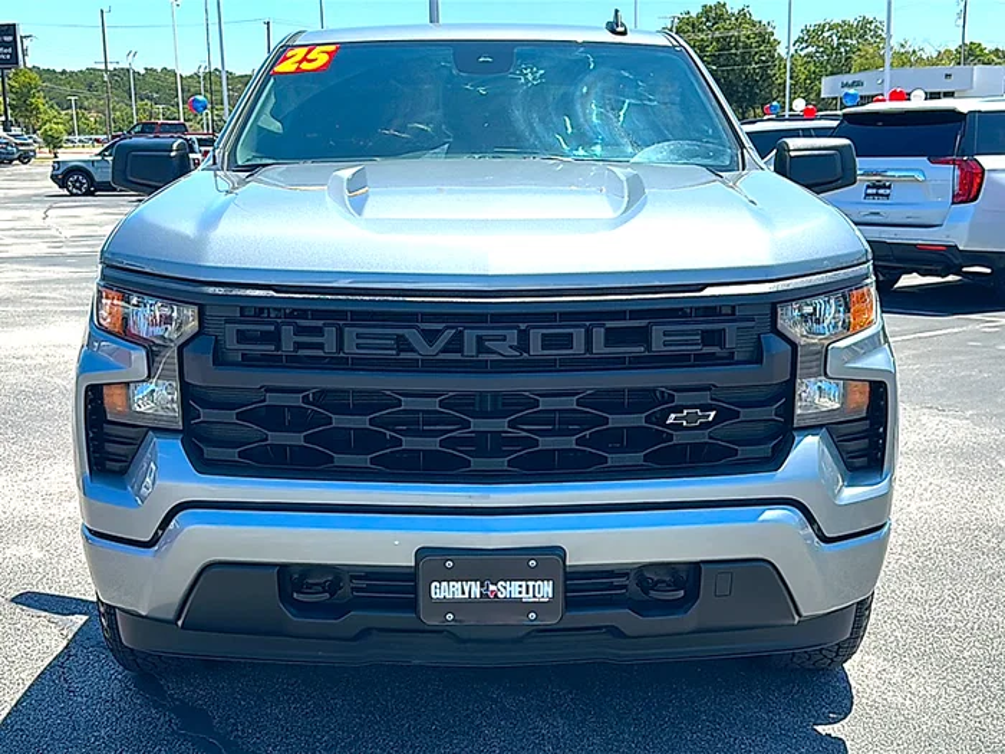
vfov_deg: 37.7
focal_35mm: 38
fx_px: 1103
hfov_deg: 49.0
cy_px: 377
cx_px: 502
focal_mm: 6.86
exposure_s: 1/2817
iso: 80
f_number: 1.78
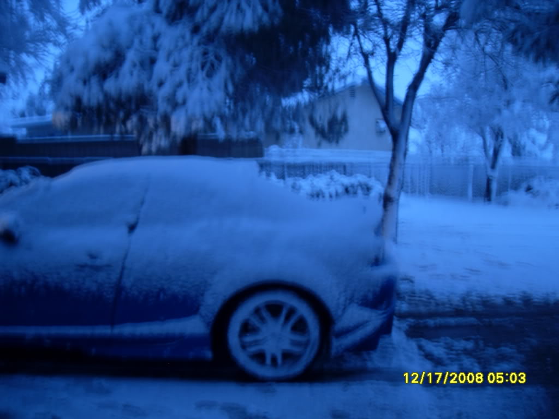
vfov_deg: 41.8
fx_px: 549
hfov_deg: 54.0
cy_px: 210
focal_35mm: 34
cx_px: 280
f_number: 2.8
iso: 200
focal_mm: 6.3
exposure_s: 1
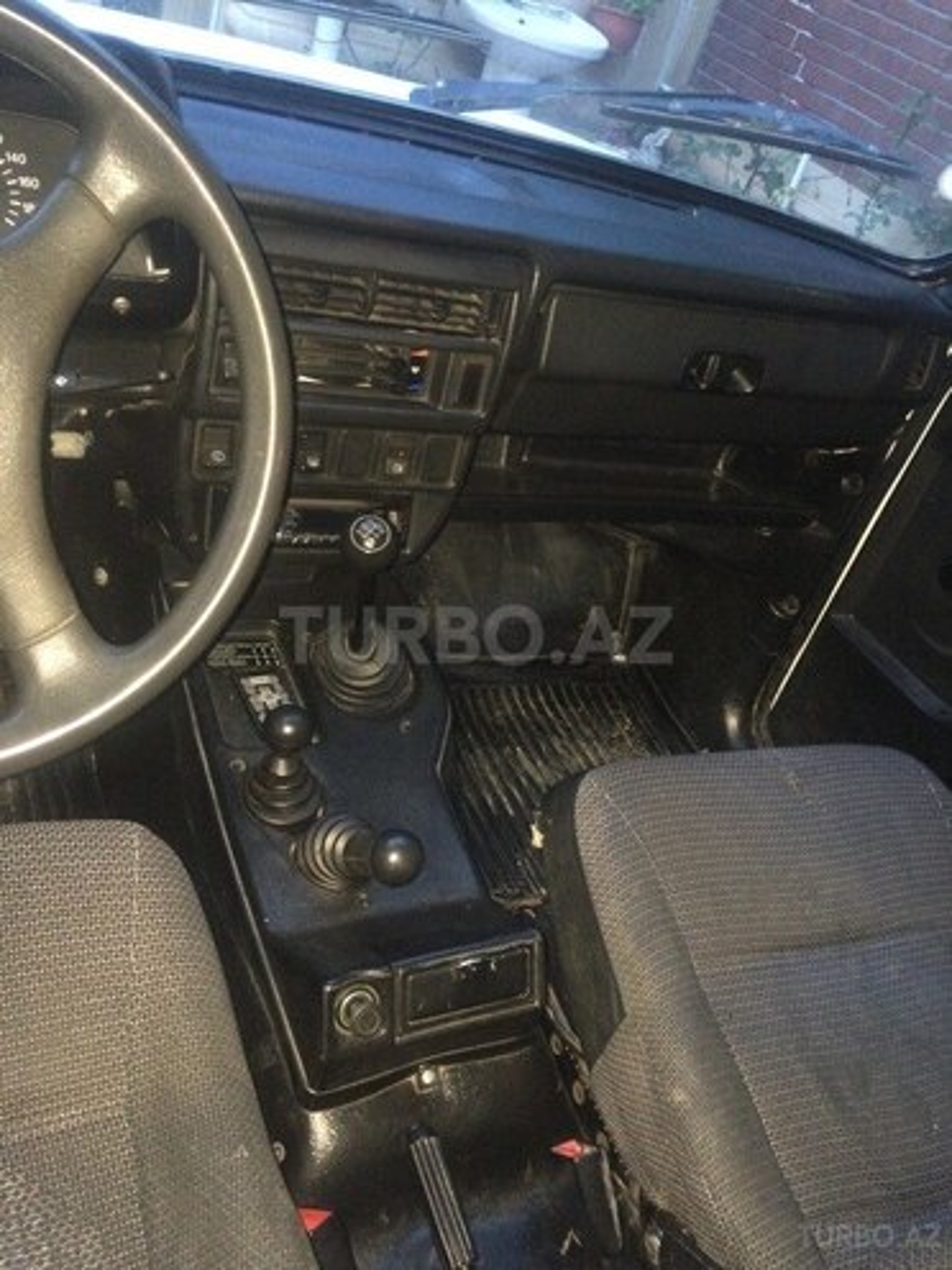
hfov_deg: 48.2
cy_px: 635
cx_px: 476
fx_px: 1063
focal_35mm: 29
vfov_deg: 61.7
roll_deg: -22.1
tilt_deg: -36.7
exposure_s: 1/17
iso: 400
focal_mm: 4.15
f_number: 2.2
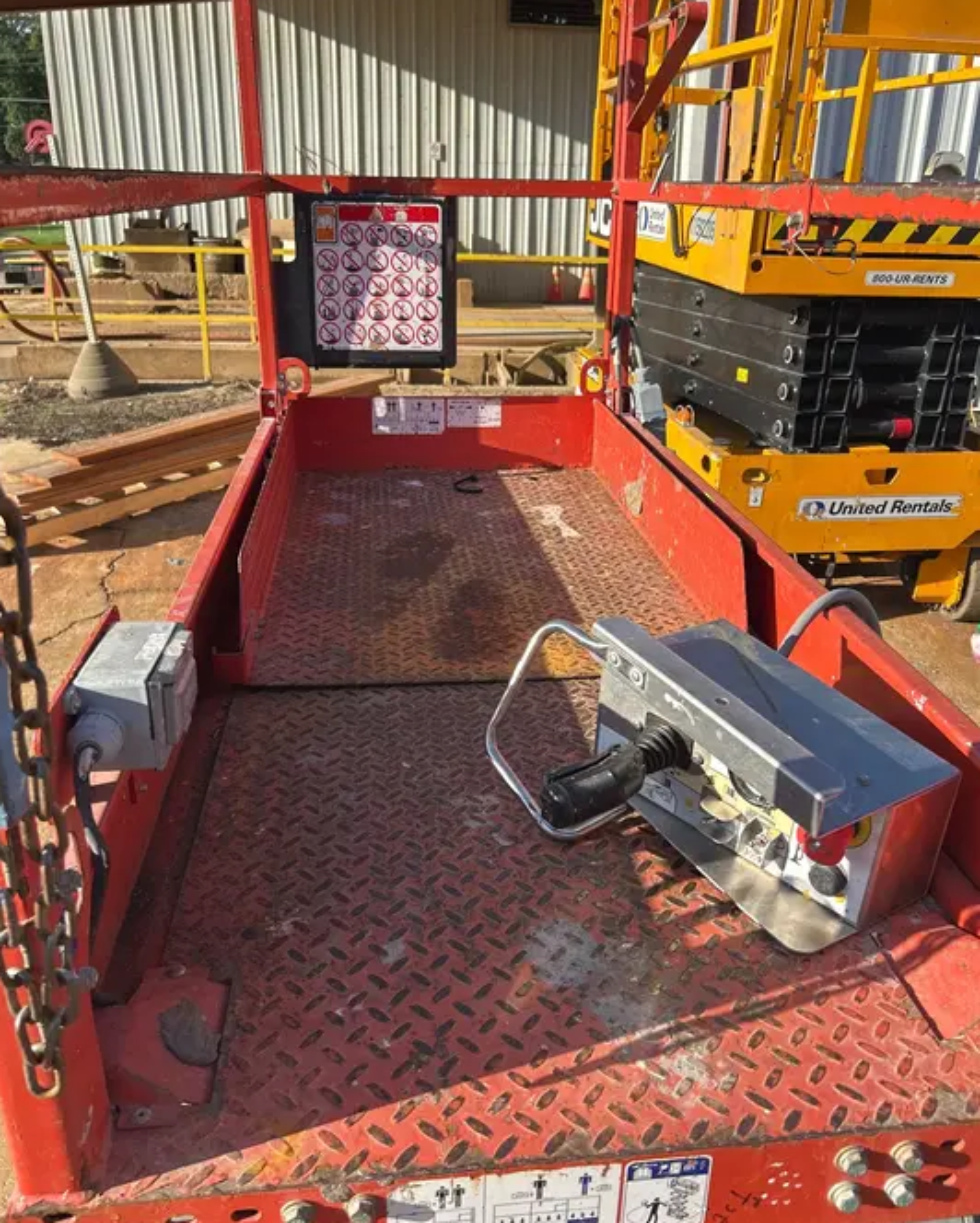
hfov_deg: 51.6
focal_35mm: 28
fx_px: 1014
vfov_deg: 62.2
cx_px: 499
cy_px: 592
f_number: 1.5
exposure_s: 1/1808
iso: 50
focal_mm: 5.7
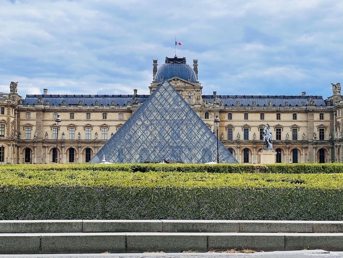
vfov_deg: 19.1
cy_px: 129
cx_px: 172
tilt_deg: +2.3
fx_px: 763
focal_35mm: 77
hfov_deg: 25.3
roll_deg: +0.2
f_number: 2.8
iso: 32
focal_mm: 9
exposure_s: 1/1206
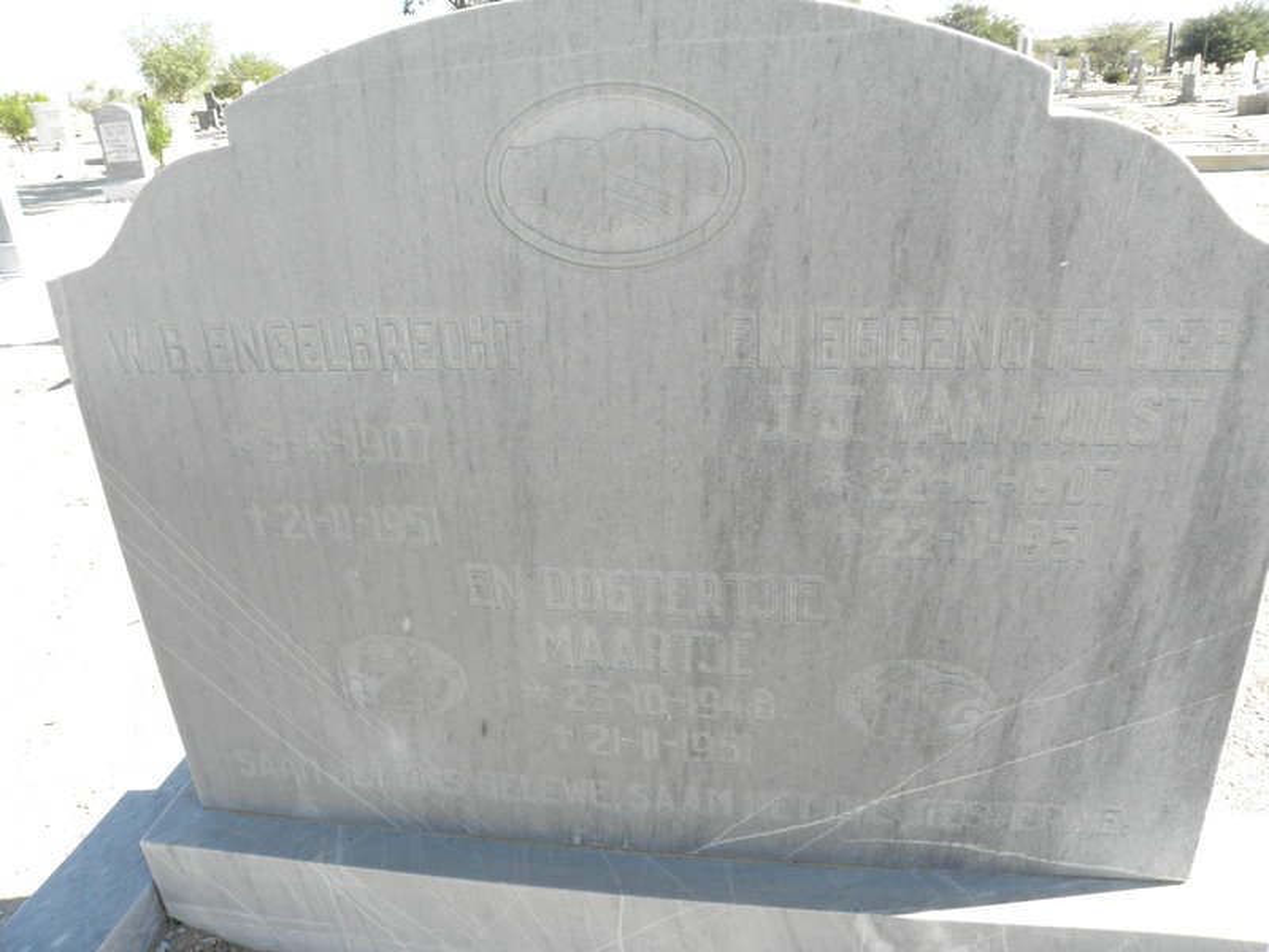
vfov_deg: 51.4
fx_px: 990
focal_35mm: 27
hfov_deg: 65.3
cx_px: 634
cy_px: 476
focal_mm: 4.83
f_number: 5.6
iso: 64
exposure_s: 1/60
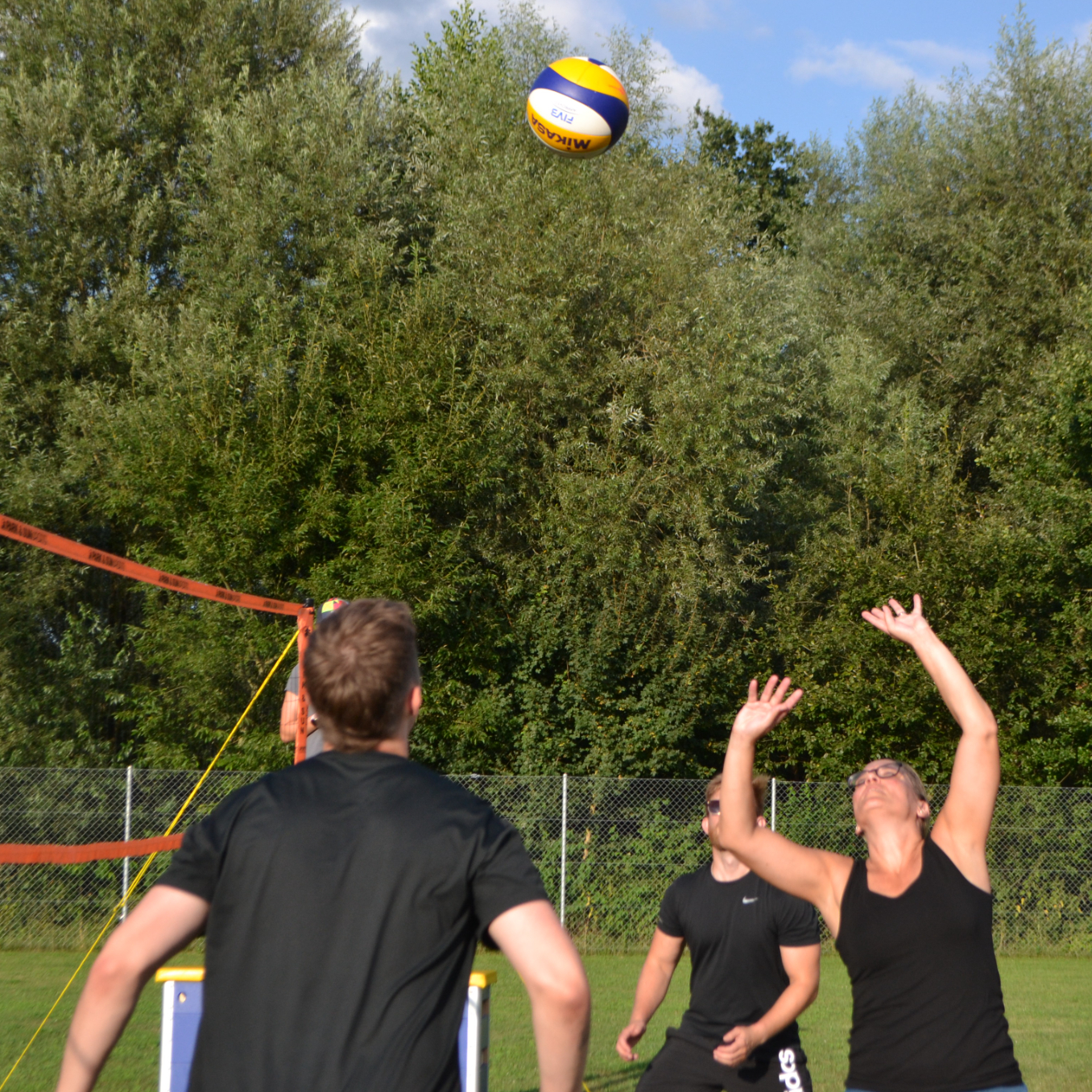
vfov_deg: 22.5
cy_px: 545
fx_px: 2748
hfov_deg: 22.4
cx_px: 709
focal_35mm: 77
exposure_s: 1/1250
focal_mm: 40
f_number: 5.3
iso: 400
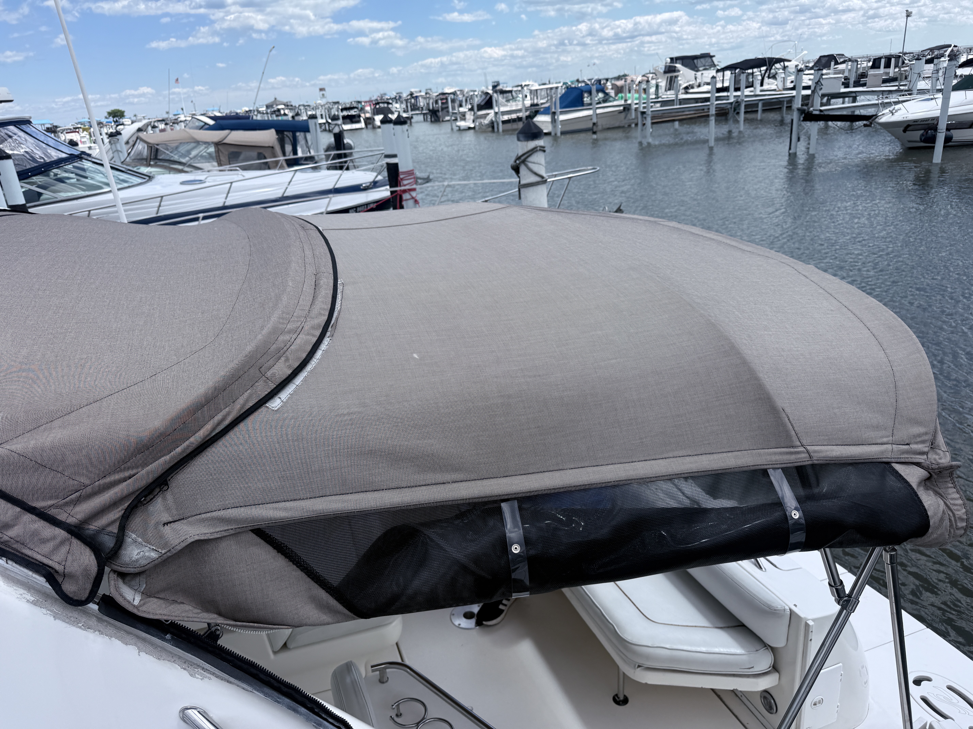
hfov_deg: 71.6
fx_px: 675
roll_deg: +5.8
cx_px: 486
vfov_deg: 56.8
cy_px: 364
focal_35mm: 24
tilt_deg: -20.6
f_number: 1.78
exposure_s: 1/6173
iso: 80
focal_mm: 6.76
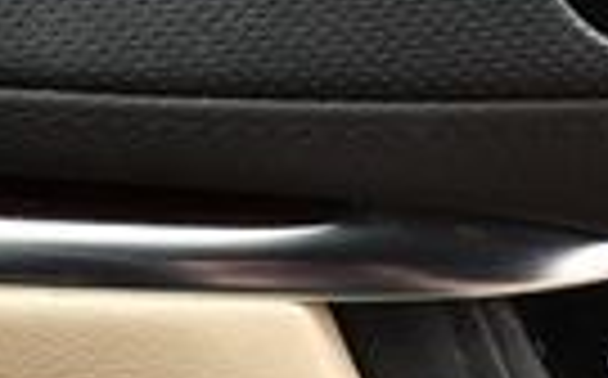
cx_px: 887
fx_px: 2880
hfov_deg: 11.6
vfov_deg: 7.3
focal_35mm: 174
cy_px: -328
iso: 400
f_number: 5
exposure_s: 1/250
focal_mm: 18
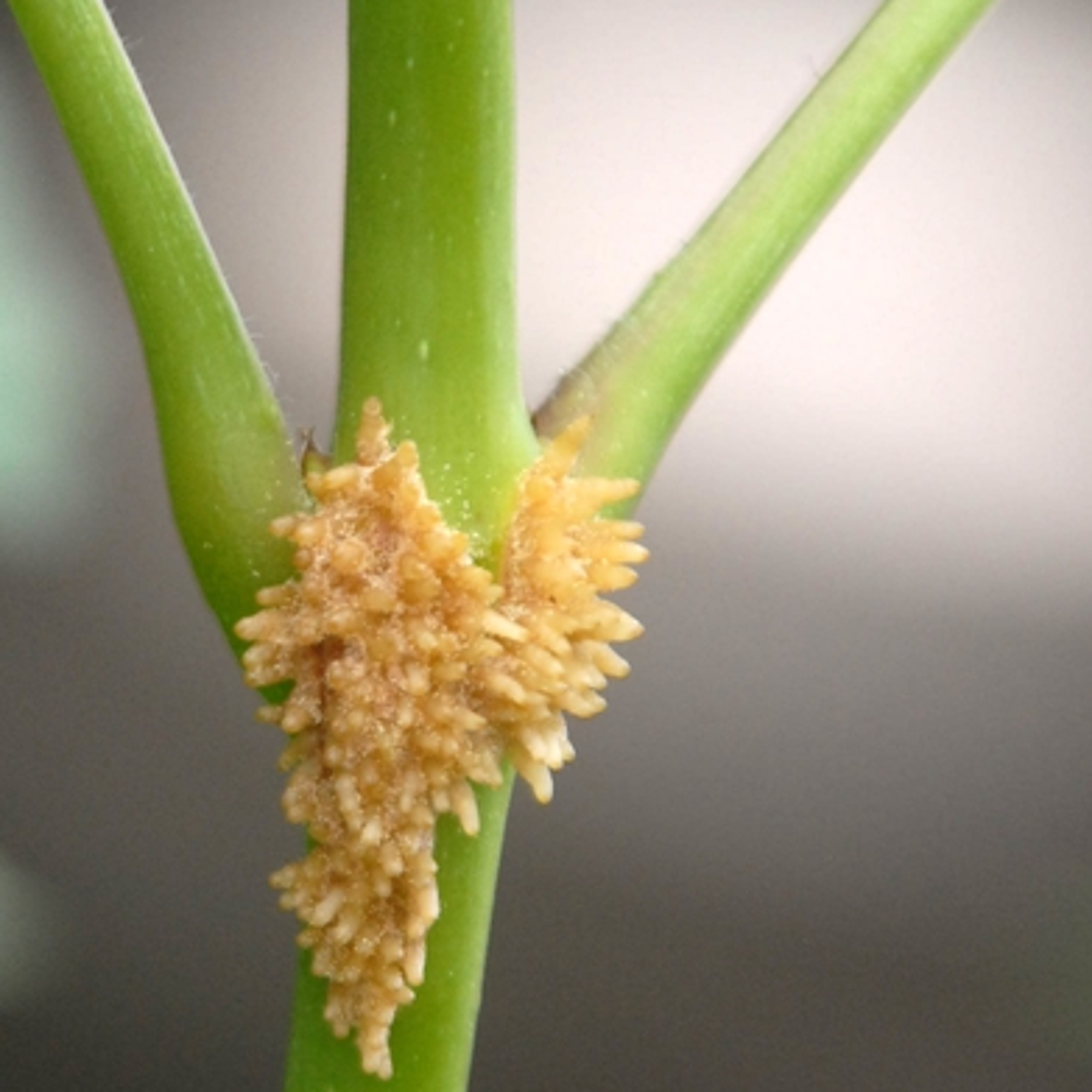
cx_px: 426
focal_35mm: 736
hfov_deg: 2.4
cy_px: 673
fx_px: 26268
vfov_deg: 2.4
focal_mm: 220
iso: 400
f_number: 7.1
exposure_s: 1/180
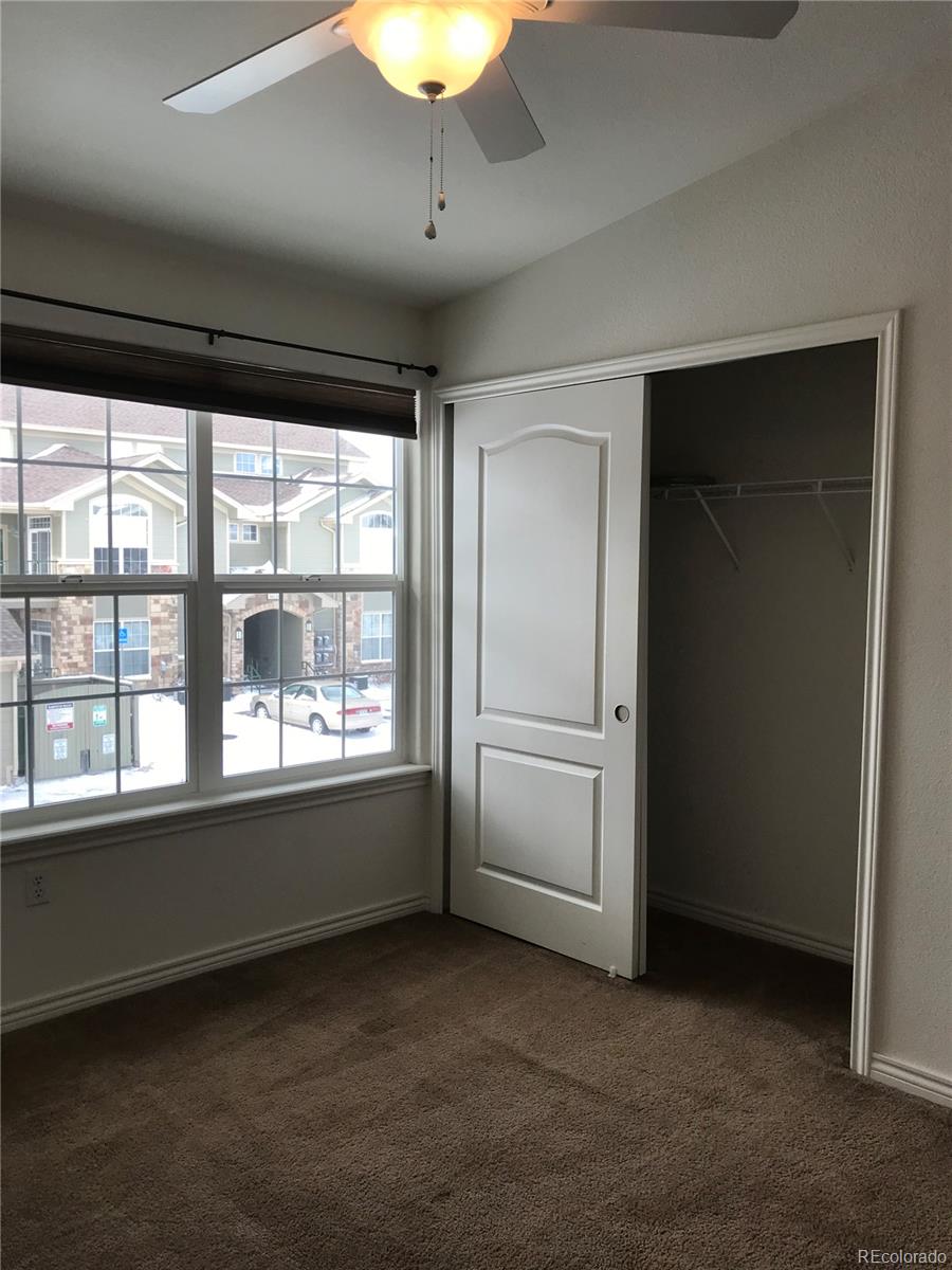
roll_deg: -0.5
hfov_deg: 49.7
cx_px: 476
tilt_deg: -3.1
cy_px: 635
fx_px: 1027
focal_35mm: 28
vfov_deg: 63.4
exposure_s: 1/224
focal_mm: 3.99
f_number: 1.8
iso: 20
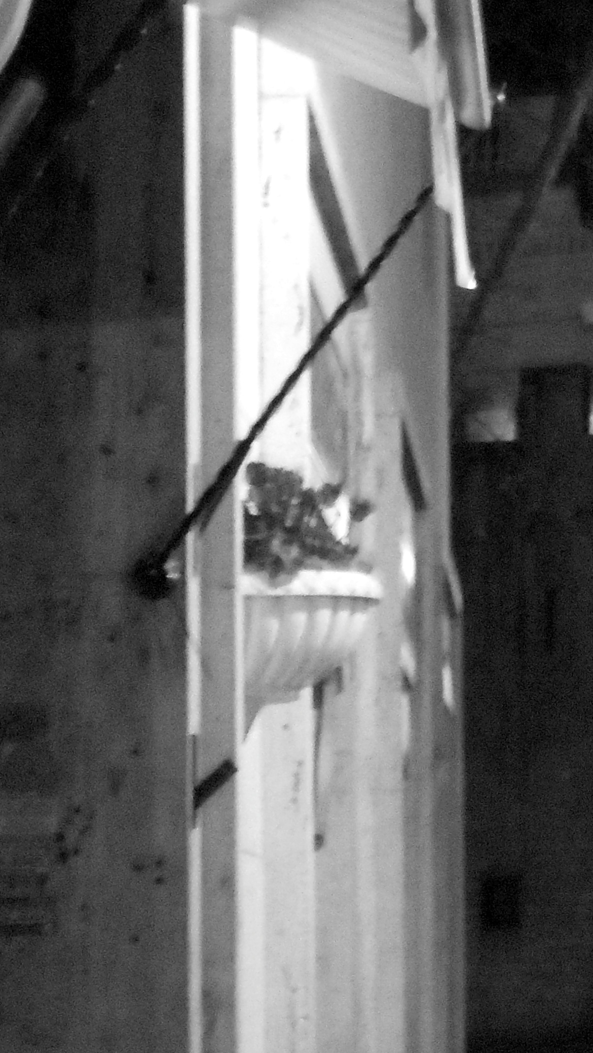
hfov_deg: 7.5
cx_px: 1231
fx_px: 4333
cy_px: 693
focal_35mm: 155
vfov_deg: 13.9
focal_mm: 10.5
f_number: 5.1
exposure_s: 1/4
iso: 800
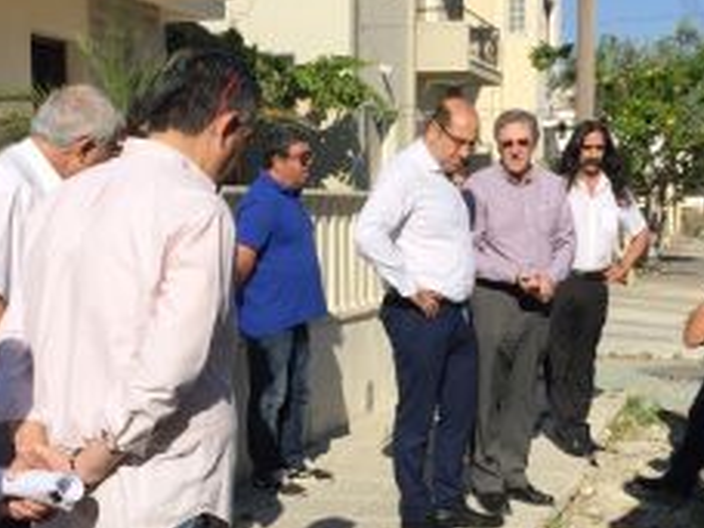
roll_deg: -0.5
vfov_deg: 21.5
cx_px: 361
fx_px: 1383
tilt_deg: -6.7
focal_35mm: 68
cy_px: 380
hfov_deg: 28.6
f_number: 2.2
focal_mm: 4.15
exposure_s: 1/3300
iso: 32
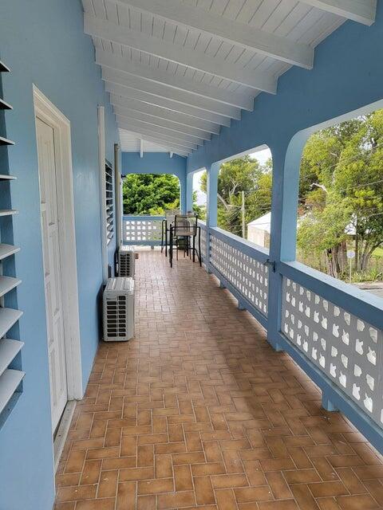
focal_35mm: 26
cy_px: 255
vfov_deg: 67.3
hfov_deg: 53.1
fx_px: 384
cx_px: 192
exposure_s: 1/353
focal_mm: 4.25
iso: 50
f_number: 1.8
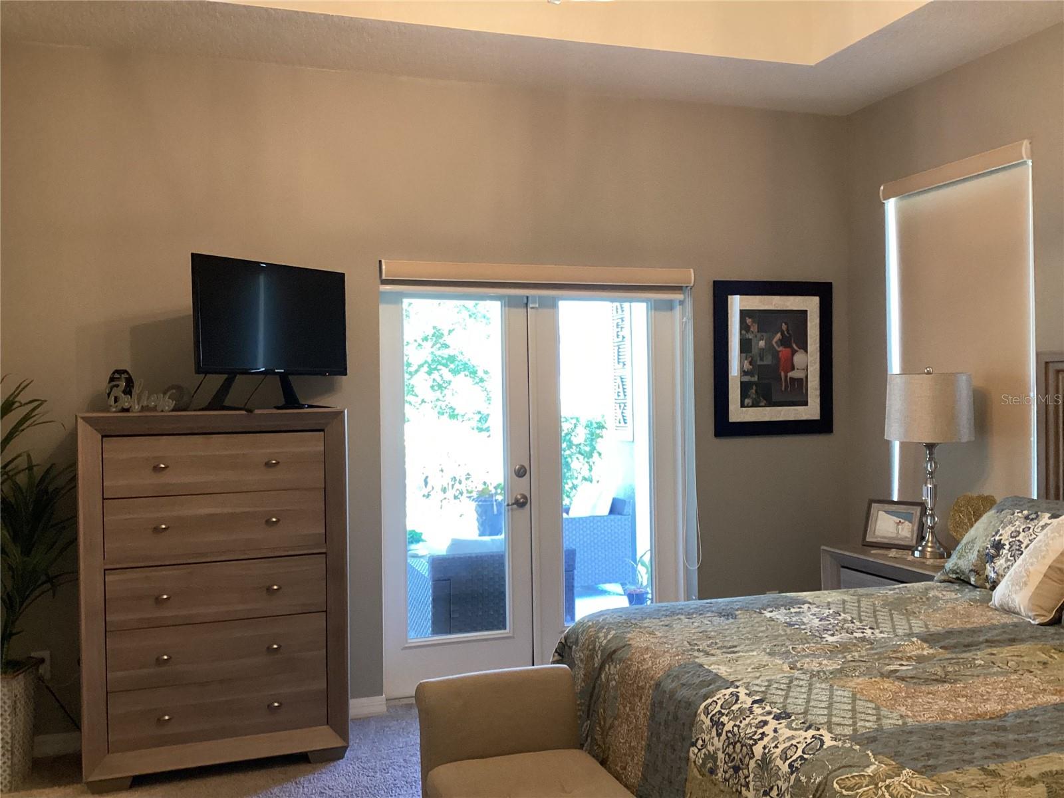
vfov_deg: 45.4
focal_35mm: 31
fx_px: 953
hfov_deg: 58.4
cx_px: 532
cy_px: 399
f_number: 2.4
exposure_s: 1/60
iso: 250
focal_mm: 3.3
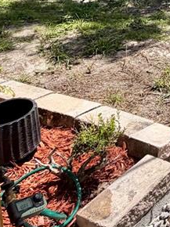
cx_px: 318
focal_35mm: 58
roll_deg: -0.1
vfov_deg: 28.0
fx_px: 380
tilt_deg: -6.9
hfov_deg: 18.6
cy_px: -63
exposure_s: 1/1167
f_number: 2.2
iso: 20
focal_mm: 2.22
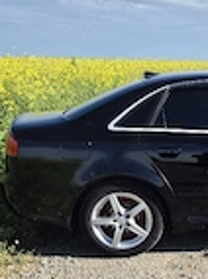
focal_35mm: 65
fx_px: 522
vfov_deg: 29.4
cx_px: 277
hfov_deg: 20.4
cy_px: 206
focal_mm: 5.4
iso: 25
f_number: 1.8
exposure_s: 1/1429
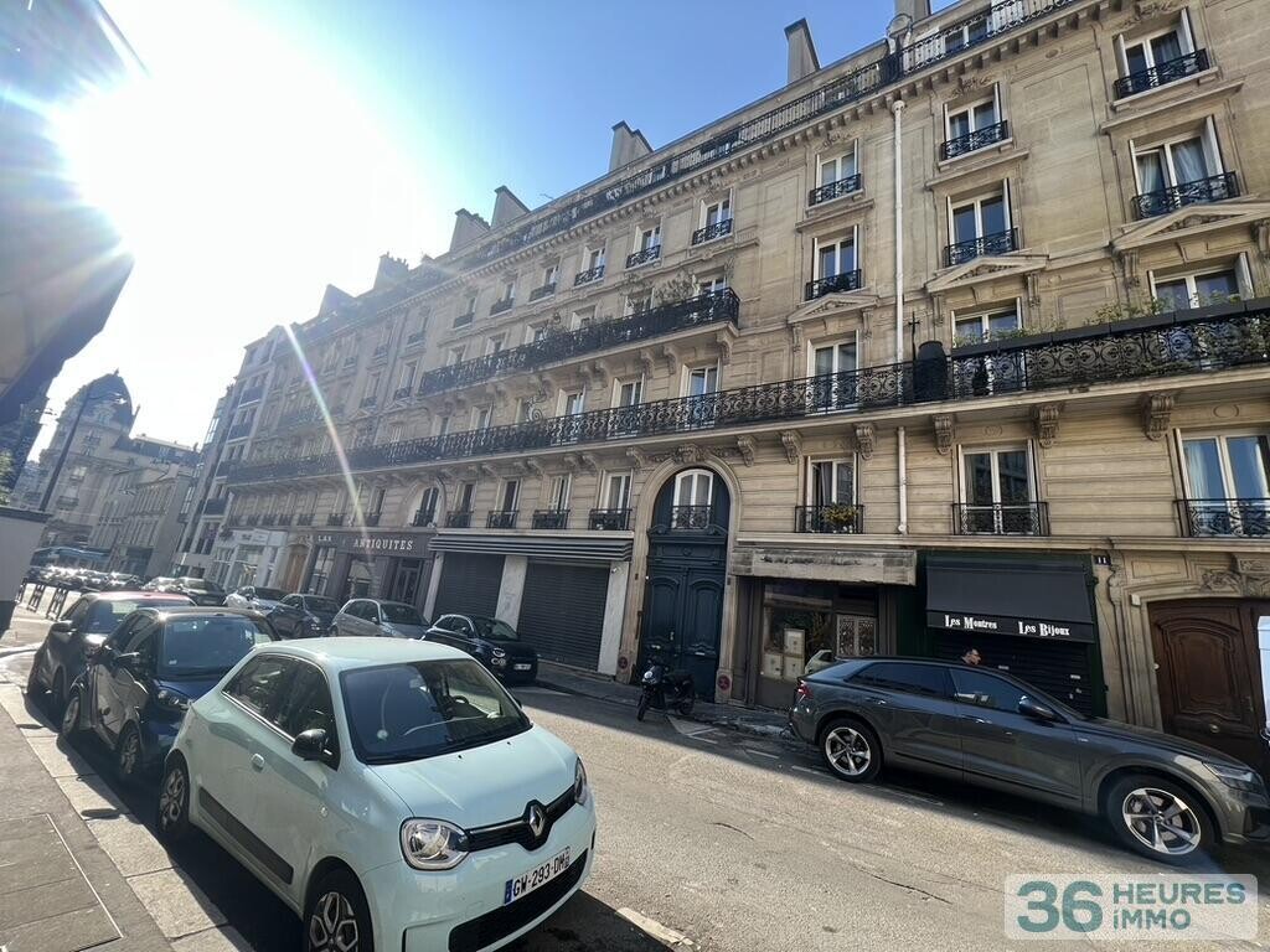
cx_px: 635
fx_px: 477
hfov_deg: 106.2
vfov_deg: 89.9
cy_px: 476
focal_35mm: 13
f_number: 1.8
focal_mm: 1.57
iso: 32
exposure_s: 1/433
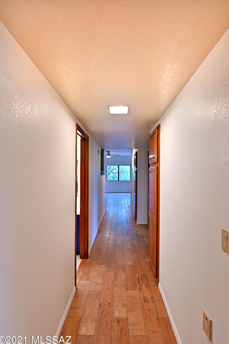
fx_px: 162
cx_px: 118
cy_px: 174
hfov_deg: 70.3
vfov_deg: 93.3
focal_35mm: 17
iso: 100
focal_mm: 16
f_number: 9
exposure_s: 2
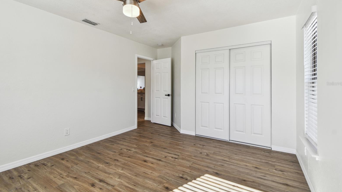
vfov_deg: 66.8
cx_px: 172
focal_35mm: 16
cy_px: 84
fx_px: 145
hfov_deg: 99.4
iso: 100
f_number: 7.1
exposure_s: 1/80
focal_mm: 10
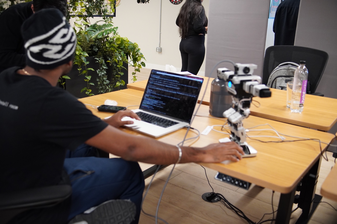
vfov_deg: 38.3
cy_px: 112
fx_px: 323
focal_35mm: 34
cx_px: 168
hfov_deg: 55.1
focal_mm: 23
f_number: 2.2
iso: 1600
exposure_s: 1/160
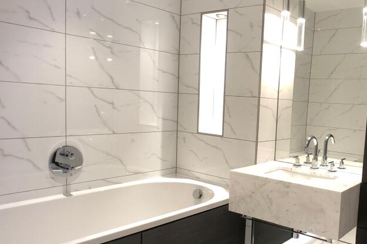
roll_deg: -3.0
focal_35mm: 48
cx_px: 282
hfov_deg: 39.8
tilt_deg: -5.8
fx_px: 489
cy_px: 143
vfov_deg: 28.0
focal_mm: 4
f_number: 1.8
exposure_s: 1/17
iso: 50
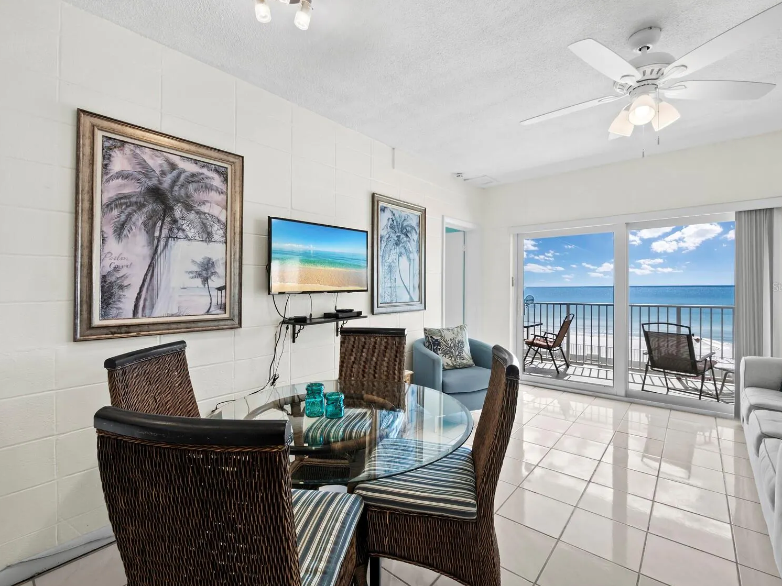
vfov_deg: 81.7
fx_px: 339
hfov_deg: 98.1
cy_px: 286
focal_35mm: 15
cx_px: 403
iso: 400
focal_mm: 7
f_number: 11
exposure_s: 1/8
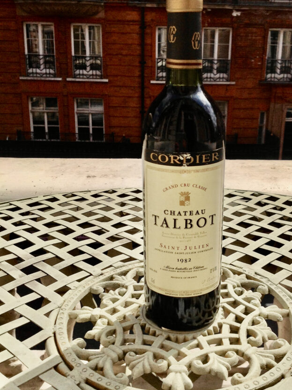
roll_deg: -0.9
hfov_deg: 33.4
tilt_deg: -16.7
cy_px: 198
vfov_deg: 43.9
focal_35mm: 43
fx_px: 484
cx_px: 176
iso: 50
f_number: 2.4
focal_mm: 4.28
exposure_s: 1/4329
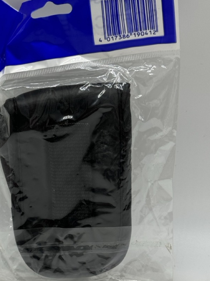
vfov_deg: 25.3
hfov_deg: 19.0
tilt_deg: -28.1
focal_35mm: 77
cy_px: 164
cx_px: 58
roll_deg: -0.8
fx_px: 623
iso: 64
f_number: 1.78
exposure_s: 1/518
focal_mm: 6.76
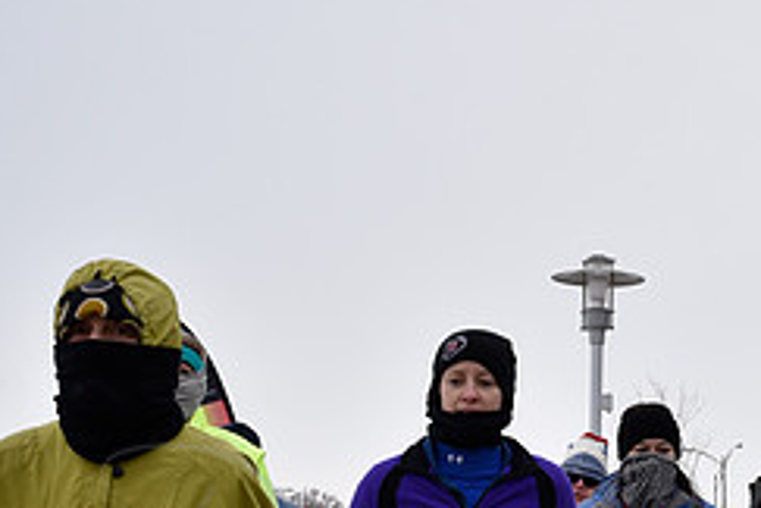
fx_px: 1818
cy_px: 585
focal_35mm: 86
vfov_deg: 15.4
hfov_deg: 22.9
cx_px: 723
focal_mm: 36
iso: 400
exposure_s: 1/320
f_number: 9
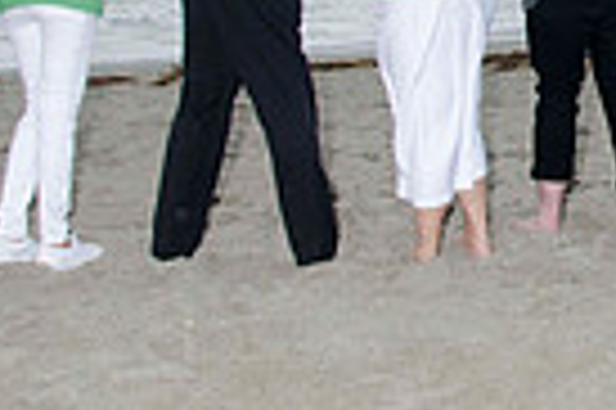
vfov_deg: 11.7
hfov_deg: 16.9
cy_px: -86
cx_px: 809
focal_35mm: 114
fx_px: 1948
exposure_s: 1/80
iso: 200
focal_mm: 18
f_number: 5.6
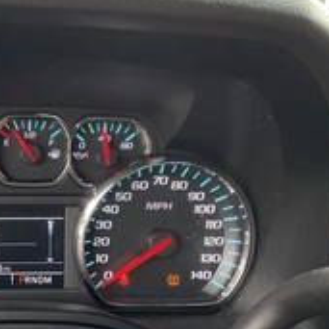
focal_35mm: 60
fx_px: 645
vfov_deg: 28.4
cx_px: 2
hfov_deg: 27.1
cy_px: 219
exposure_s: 1/60
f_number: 1.8
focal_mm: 3
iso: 125
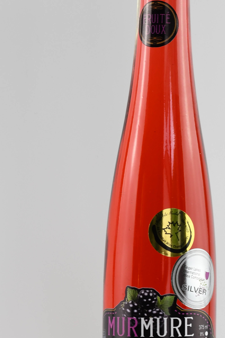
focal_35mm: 174
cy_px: 184
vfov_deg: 11.8
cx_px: 146
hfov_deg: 7.9
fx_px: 1631
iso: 500
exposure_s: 1/80
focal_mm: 50
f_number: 9
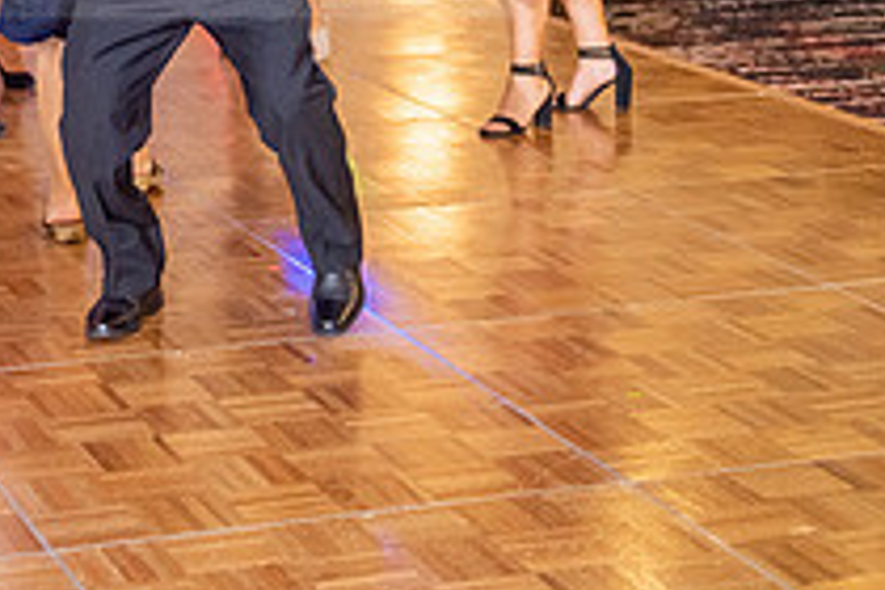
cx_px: 156
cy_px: -82
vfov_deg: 12.8
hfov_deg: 19.2
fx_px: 2581
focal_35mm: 105
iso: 1600
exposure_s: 1/125
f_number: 2.8
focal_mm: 38
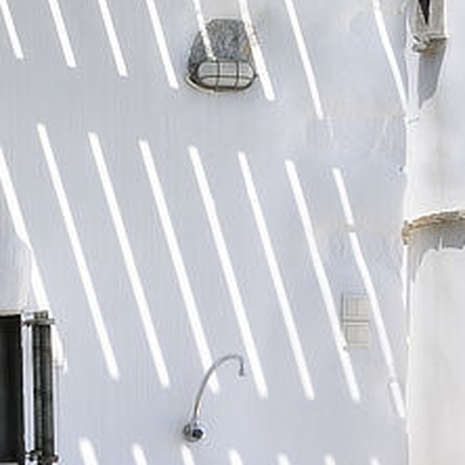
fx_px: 1535
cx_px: 553
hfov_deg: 16.5
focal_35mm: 101
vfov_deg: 17.1
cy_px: 386
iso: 200
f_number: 16
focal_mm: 22
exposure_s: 1/40
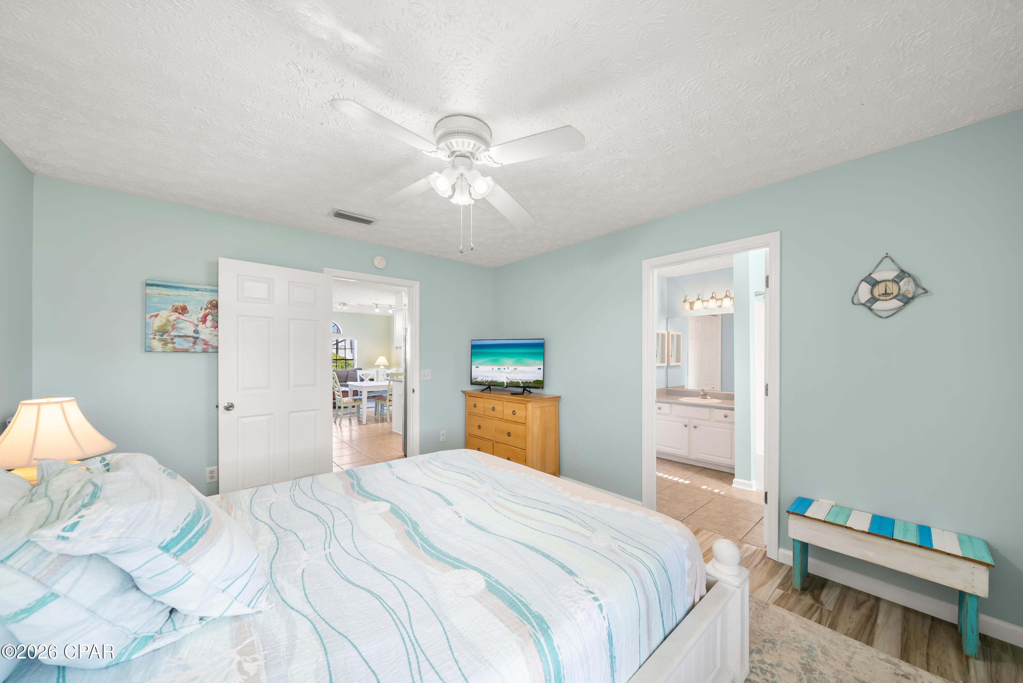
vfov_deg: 90.1
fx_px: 341
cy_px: 342
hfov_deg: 112.6
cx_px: 512
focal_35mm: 12
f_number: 7.1
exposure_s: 1/4
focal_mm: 12
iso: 250
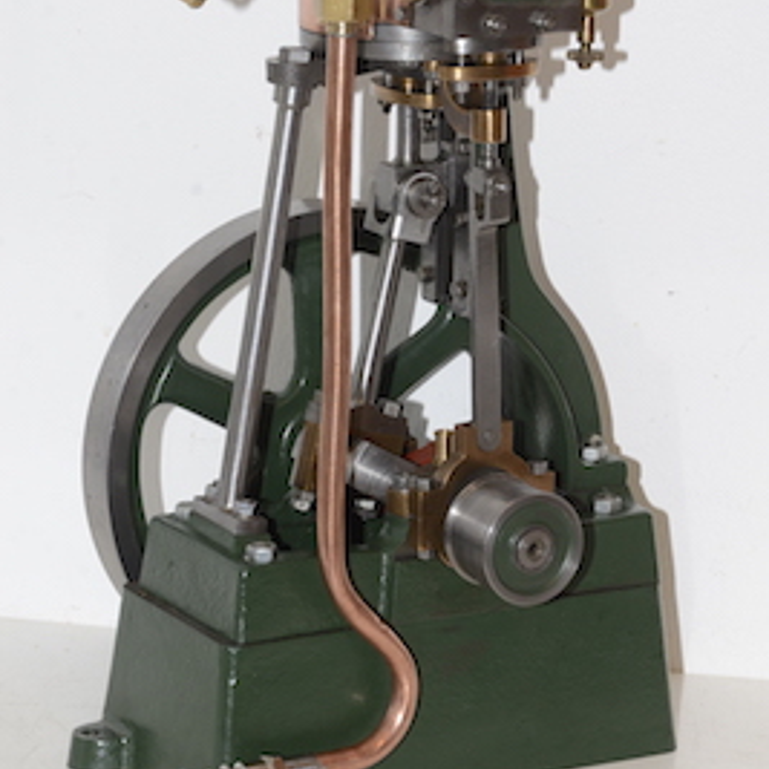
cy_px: 311
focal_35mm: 175
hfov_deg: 10.0
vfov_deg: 10.0
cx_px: 383
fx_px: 4398
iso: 800
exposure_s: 1/60
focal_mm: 90
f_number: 13
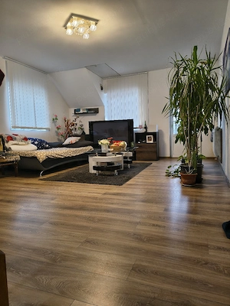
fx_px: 213
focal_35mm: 24
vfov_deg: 71.6
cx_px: 115
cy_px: 153
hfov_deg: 56.8
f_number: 1.8
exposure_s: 1/50.3
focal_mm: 5.56
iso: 834
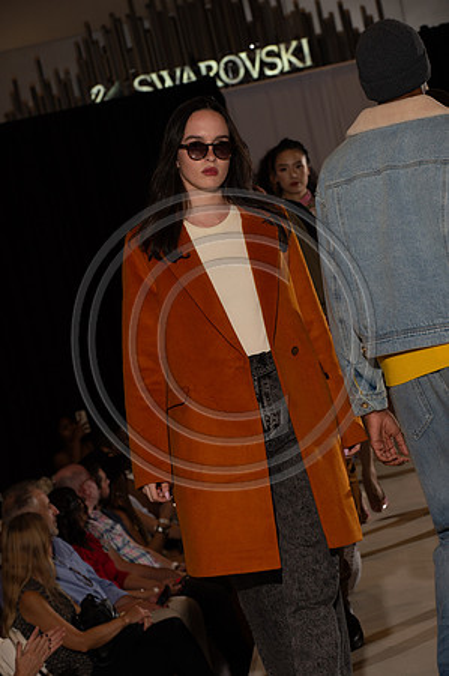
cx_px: 224
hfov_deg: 11.2
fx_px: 2288
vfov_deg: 16.8
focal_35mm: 122
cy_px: 338
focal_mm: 122
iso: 800
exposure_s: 1/250
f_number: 9
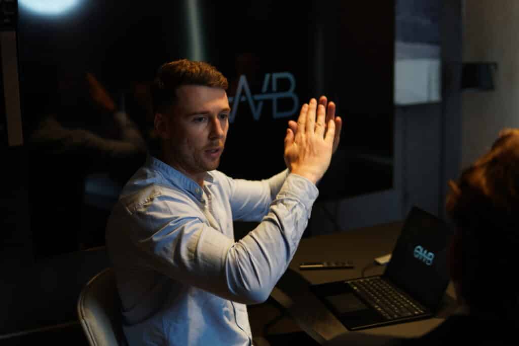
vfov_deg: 29.9
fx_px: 649
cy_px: 173
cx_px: 260
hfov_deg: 43.6
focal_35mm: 45
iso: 200
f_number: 2
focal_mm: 30
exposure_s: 1/125
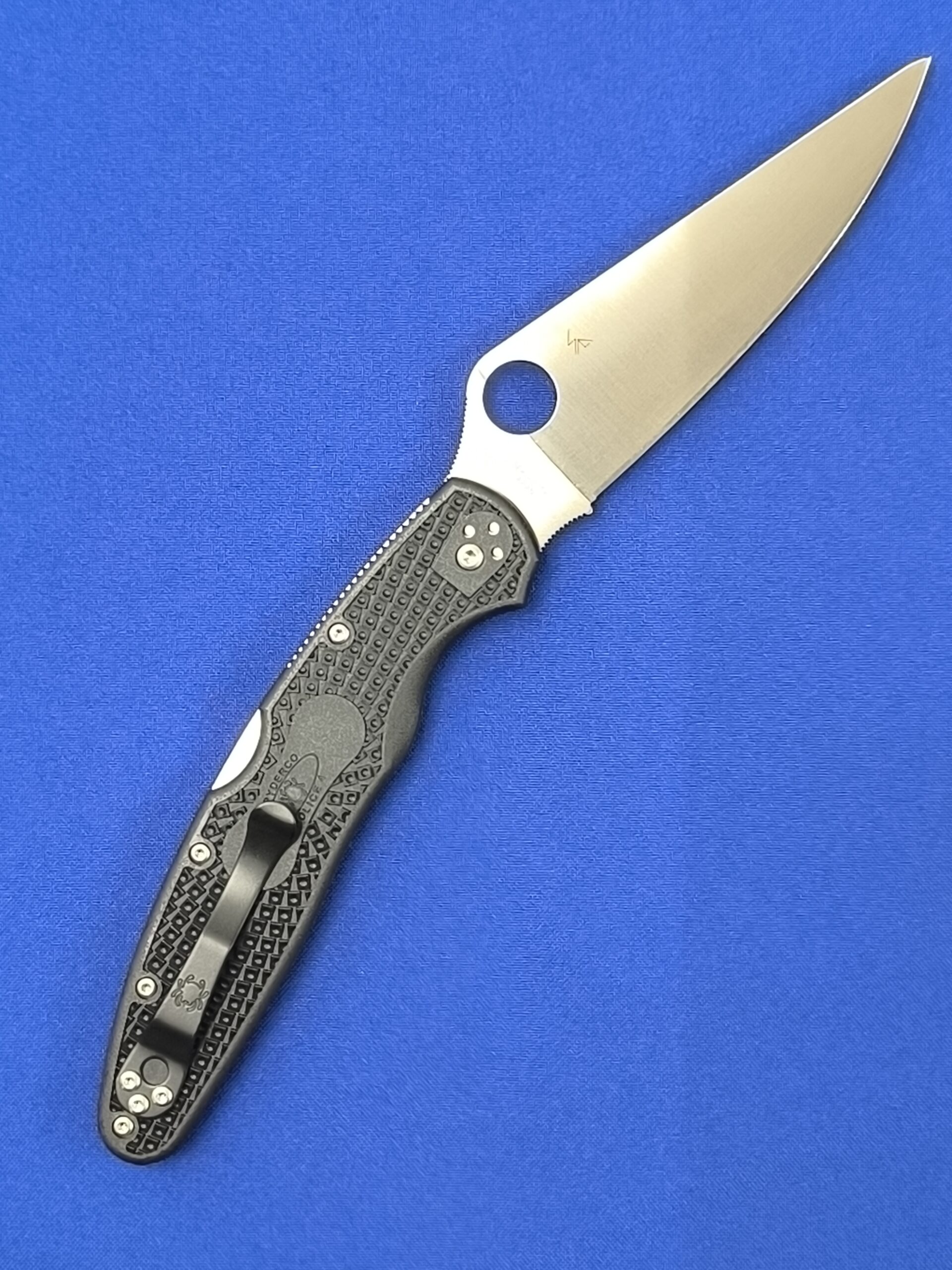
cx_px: 476
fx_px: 2567
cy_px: 635
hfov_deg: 21.0
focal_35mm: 70
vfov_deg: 27.8
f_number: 1.65
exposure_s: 1/100
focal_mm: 6.14
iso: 800
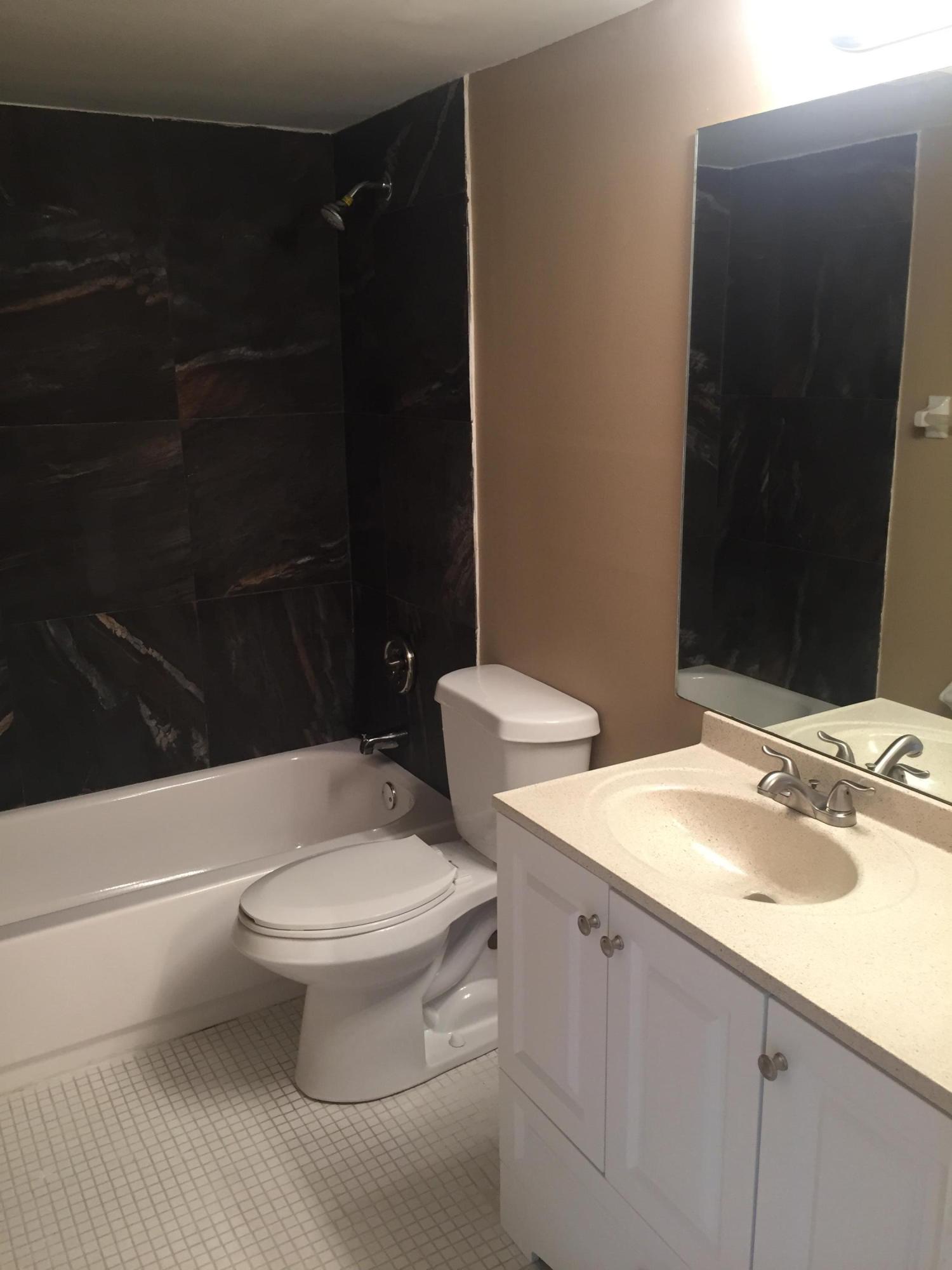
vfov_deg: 61.7
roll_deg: +1.1
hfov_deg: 48.2
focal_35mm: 29
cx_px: 476
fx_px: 1063
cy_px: 635
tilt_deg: -14.1
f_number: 2.2
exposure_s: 1/30
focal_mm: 4.15
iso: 80
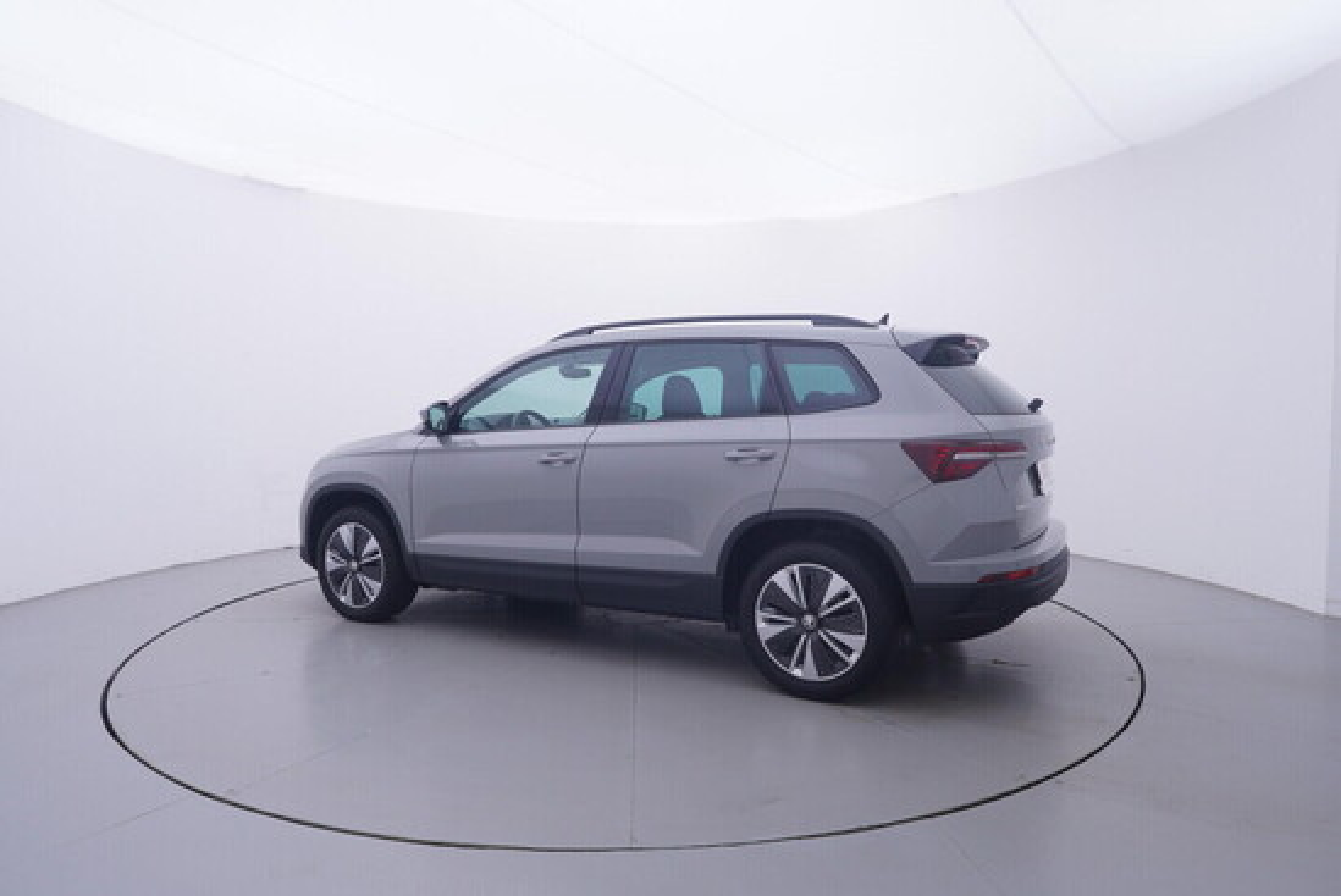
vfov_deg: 56.2
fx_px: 839
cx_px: 670
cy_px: 448
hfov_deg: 77.3
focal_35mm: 22
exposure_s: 1/80
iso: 200
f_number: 5
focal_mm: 15
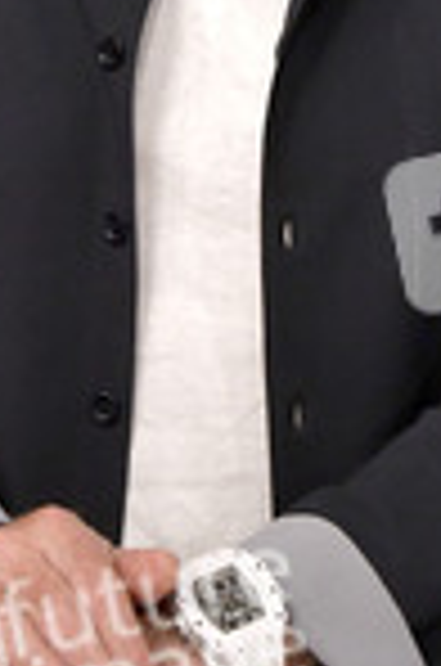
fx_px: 1551
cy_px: -18
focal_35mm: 84
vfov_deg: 23.1
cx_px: 207
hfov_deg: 16.2
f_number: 6.3
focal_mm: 31
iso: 2500
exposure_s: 1/250
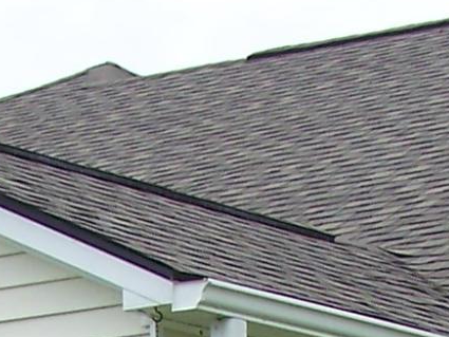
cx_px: 153
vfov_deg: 5.3
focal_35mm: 268
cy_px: 971
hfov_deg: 7.4
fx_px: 3477
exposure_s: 1/500
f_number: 4
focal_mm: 6.3
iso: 64
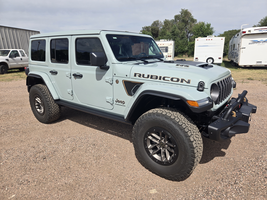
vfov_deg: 58.9
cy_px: 100
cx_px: 134
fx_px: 177
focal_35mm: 23
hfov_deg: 73.9
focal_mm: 5.4
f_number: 1.8
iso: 25
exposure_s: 1/1957
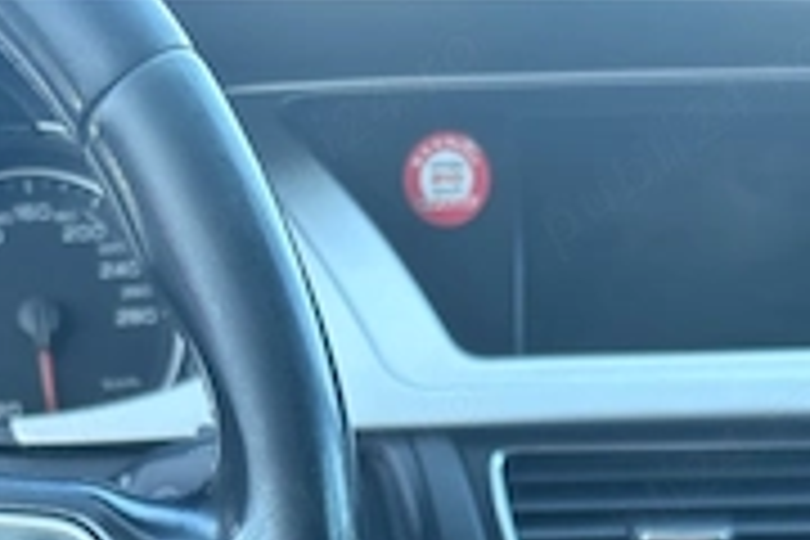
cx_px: 423
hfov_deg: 33.4
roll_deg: +1.4
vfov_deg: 18.8
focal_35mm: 60
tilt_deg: -31.0
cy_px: 896
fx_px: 1350
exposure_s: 1/121
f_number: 1.6
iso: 80
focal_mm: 5.96
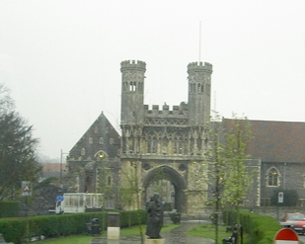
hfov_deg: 25.7
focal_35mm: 74
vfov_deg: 20.5
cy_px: 186
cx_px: 146
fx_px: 668
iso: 200
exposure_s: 1/100
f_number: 2.8
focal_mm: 8
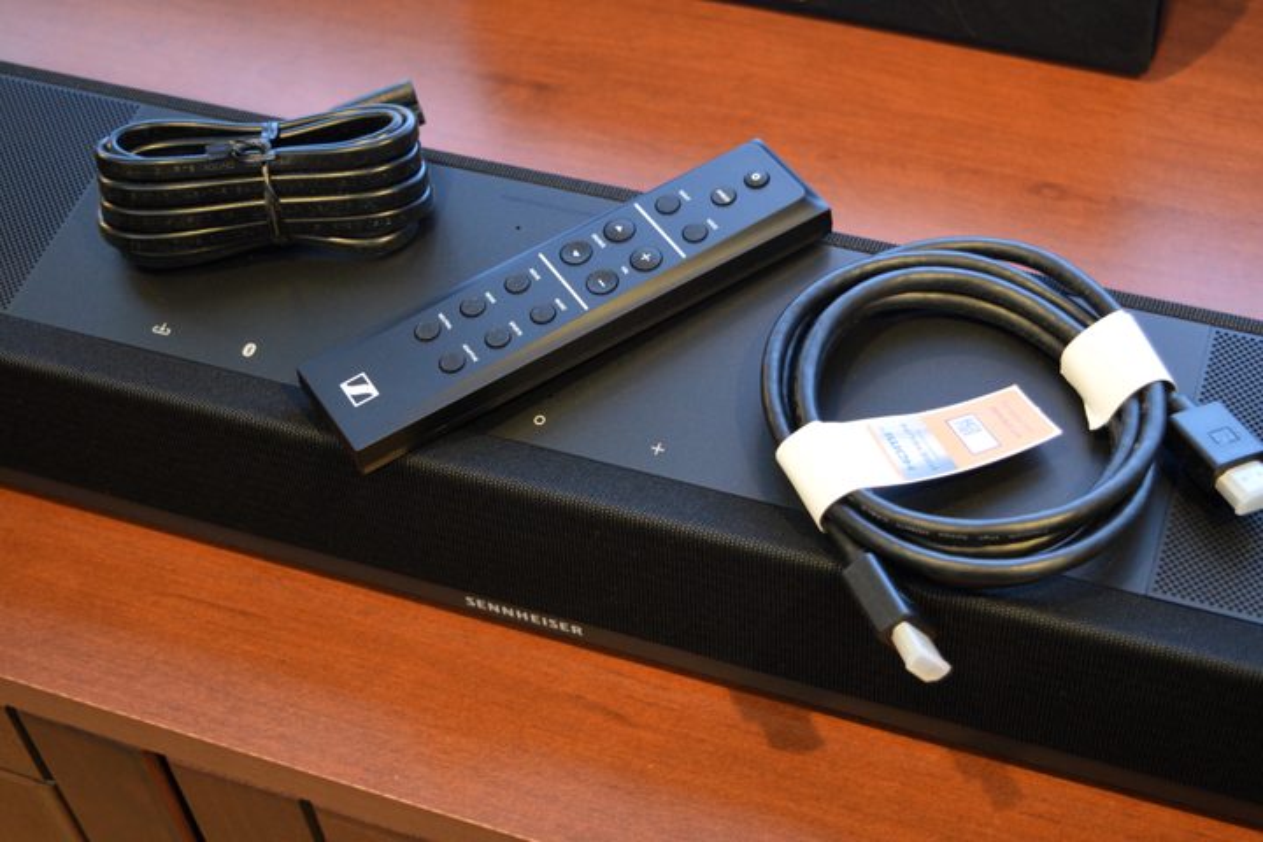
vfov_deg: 26.5
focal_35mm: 51
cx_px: 632
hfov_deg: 38.9
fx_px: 1789
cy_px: 421
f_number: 4.5
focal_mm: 34
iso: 800
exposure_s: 1/15
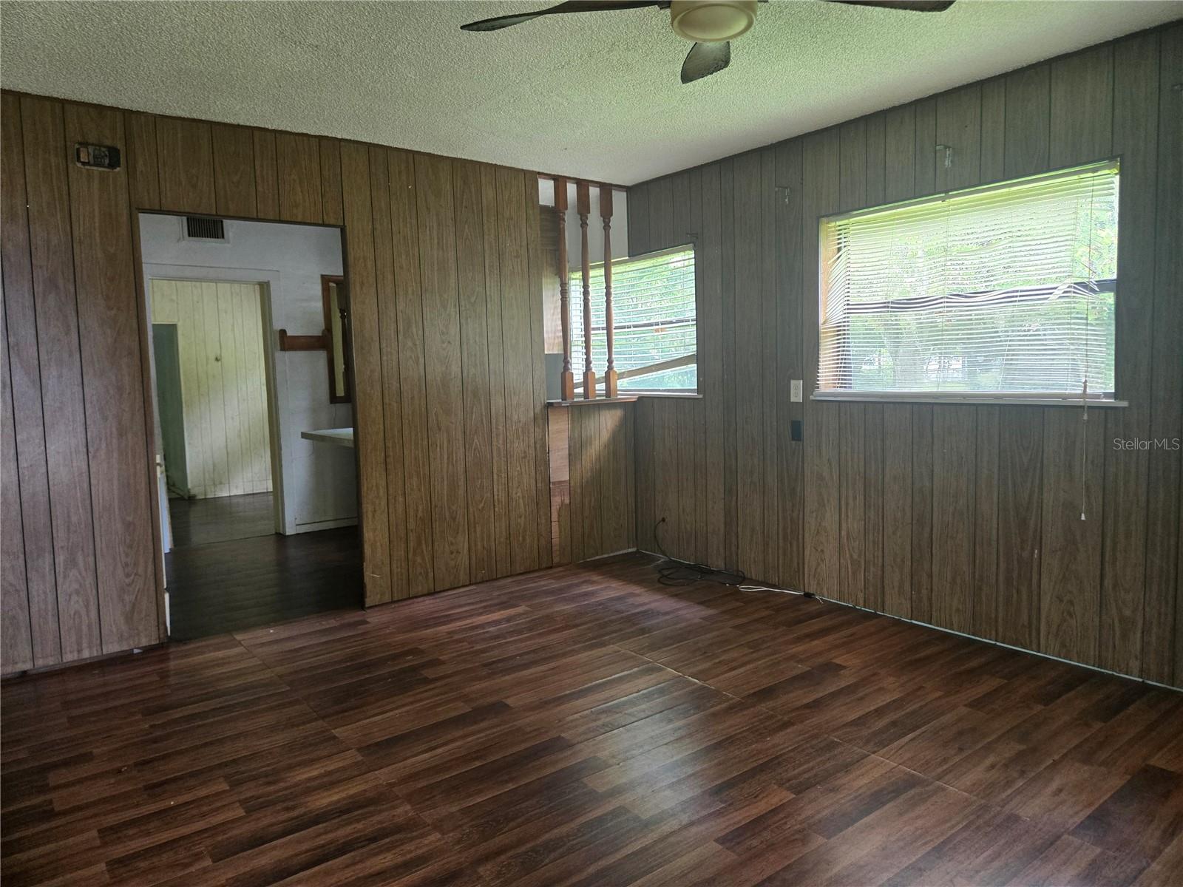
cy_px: 444
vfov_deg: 58.9
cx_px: 592
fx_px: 786
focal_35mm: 23
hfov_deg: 73.9
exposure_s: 1/120
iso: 400
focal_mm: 5.4
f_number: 1.8
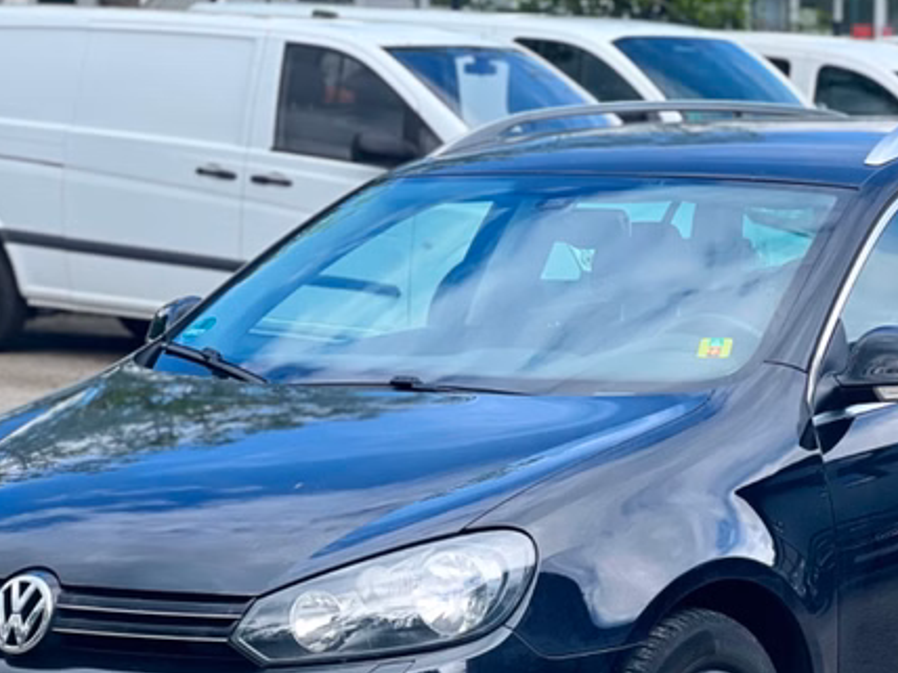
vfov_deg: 10.3
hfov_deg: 13.7
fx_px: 3736
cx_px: 581
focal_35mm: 144
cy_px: 530
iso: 25
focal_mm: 9
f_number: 2.8
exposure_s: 1/176
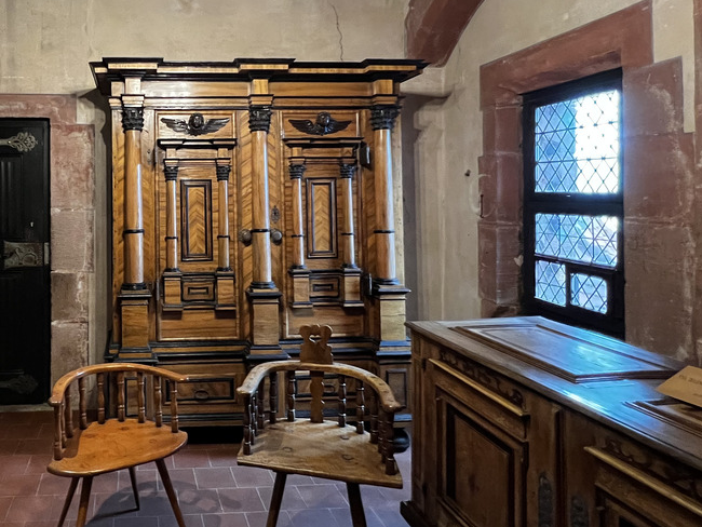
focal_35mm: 24
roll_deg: +0.7
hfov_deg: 66.5
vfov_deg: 56.0
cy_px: 190
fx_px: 487
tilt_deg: -0.3
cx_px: 164
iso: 800
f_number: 1.8
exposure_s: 1/50
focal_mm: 1.57
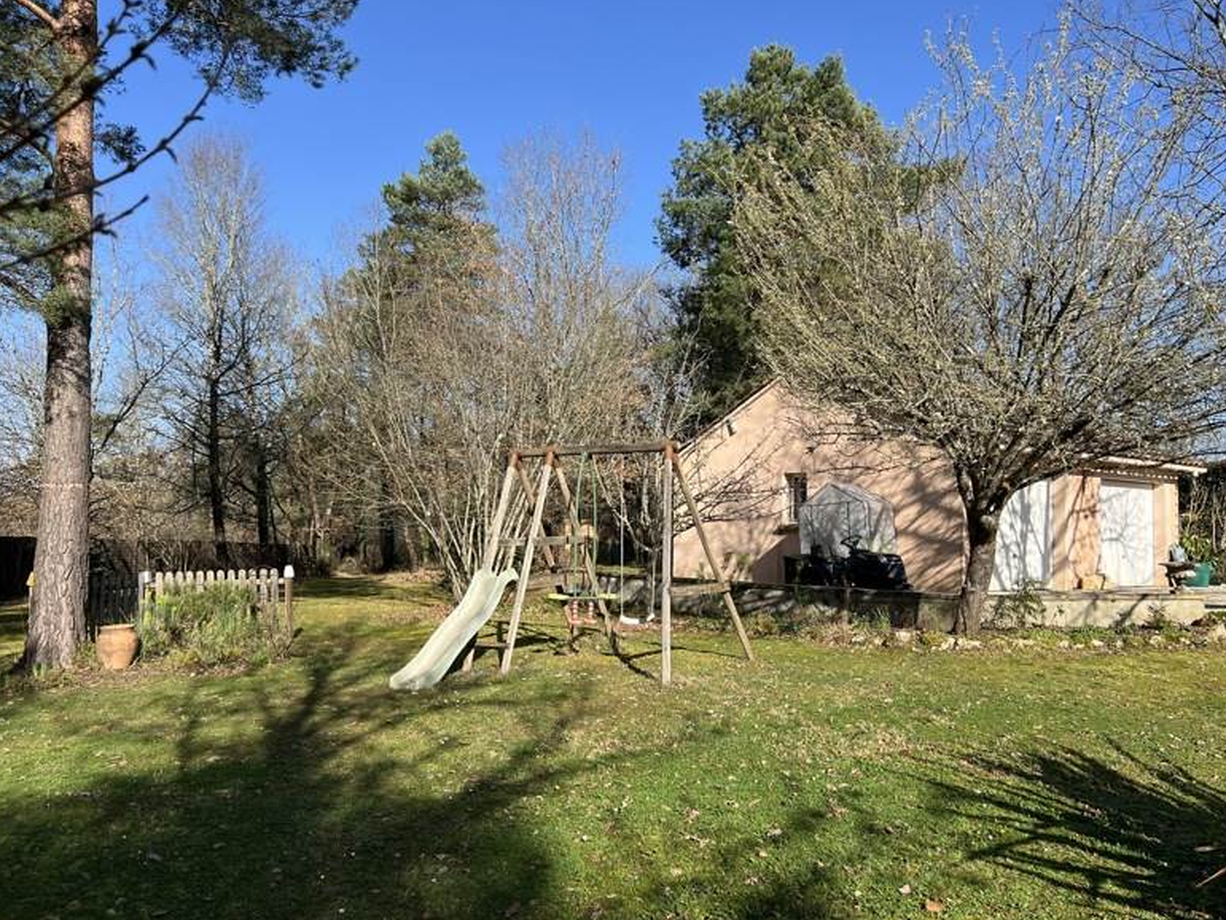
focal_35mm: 27
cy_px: 471
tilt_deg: +3.6
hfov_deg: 65.3
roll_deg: -0.9
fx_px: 957
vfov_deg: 51.4
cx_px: 623
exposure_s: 1/2632
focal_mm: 5.7
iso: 50
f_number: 1.5
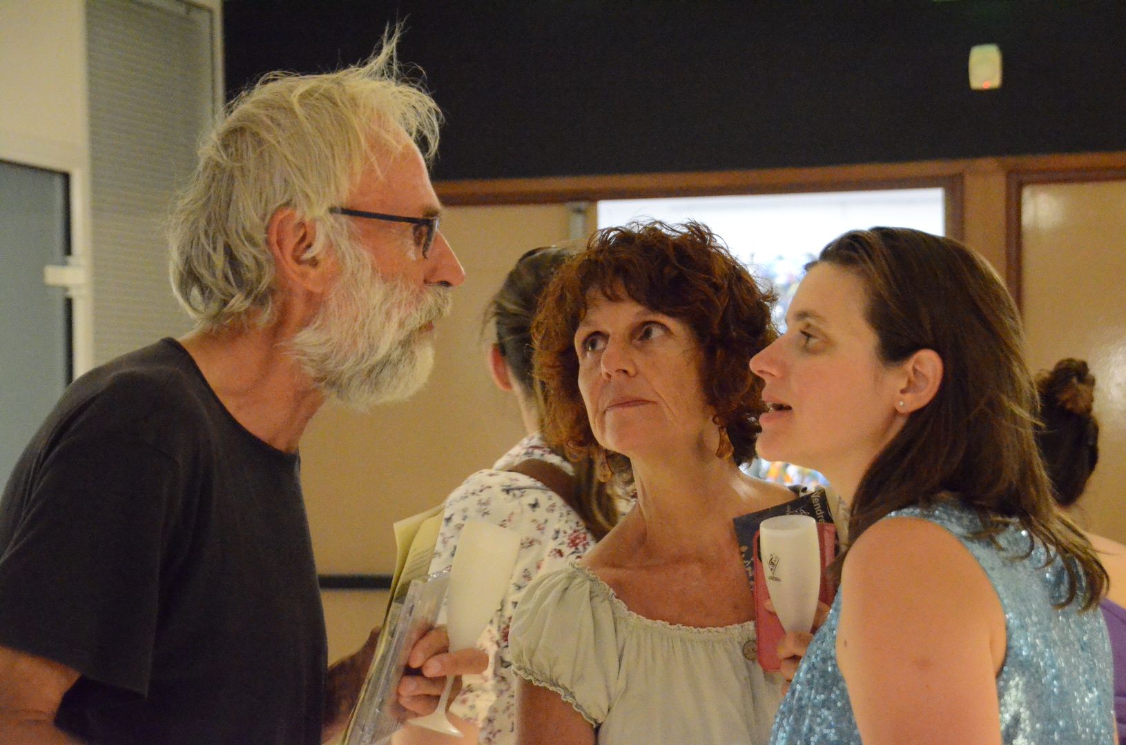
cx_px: 563
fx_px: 3371
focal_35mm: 108
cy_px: 372
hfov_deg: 19.0
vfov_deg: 12.6
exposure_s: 1/100
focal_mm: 72
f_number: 5.3
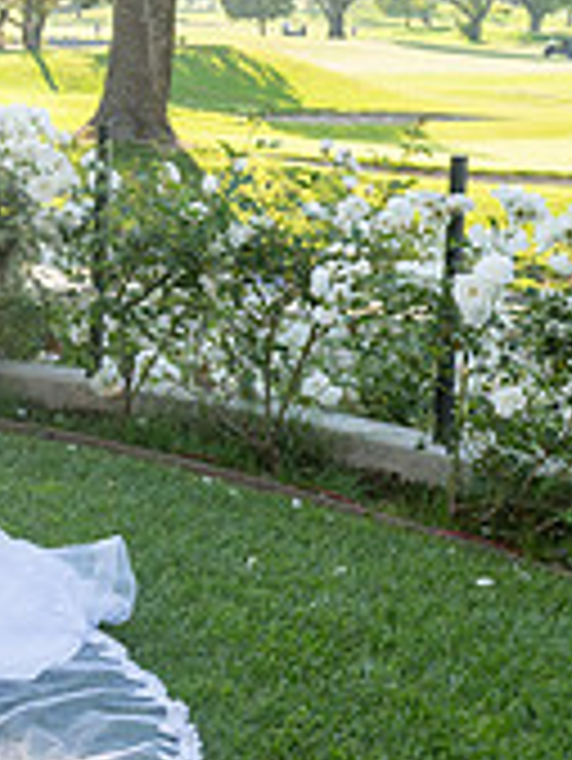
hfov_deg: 14.5
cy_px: 217
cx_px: -320
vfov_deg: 20.7
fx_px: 2068
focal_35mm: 94
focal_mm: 24
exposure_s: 1/160
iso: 200
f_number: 8
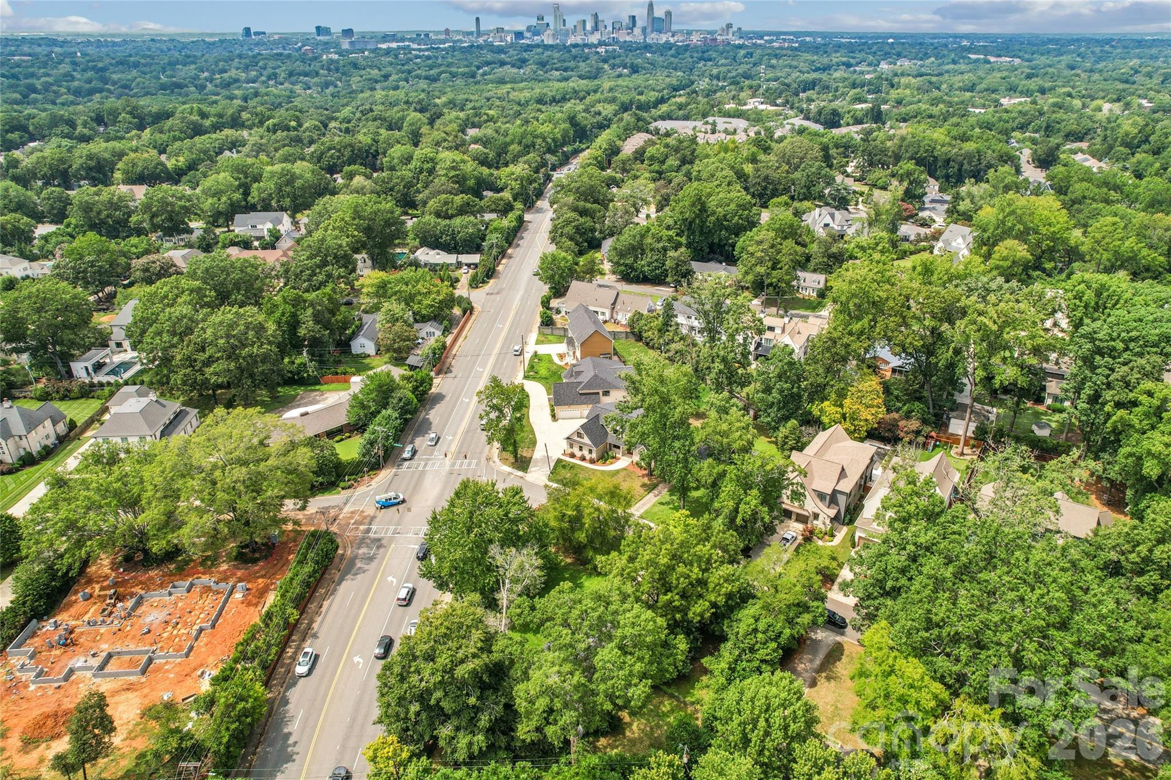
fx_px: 716
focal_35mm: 22
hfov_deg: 78.6
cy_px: 390
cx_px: 586
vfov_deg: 57.2
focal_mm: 8.4
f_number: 2.8
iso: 130
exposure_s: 1/200
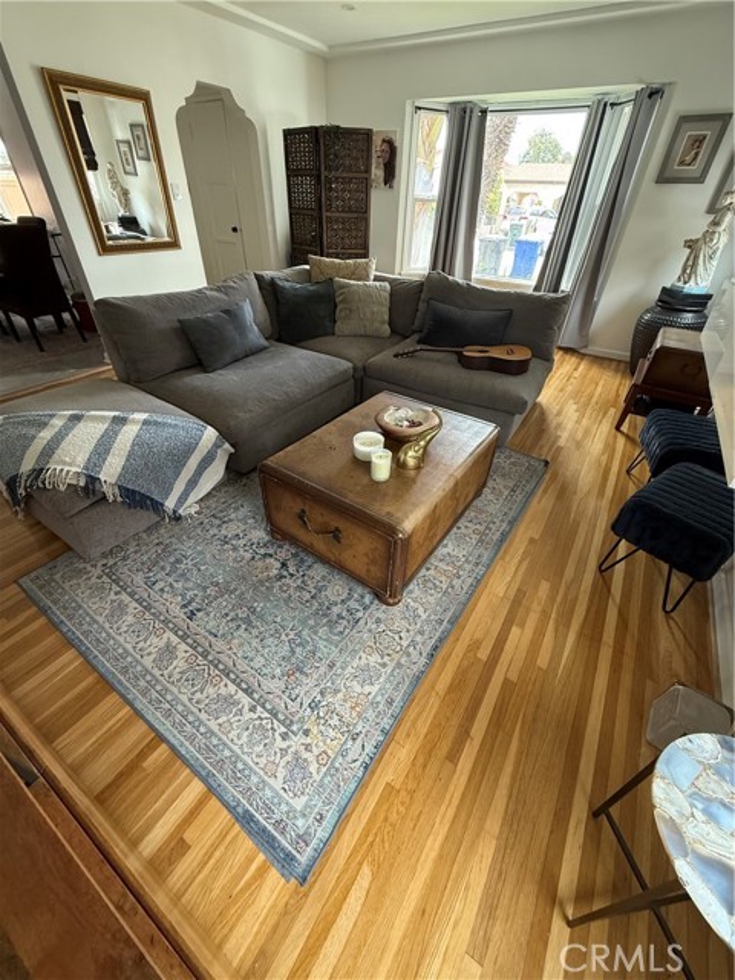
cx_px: 368
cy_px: 490
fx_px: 396
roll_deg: -2.1
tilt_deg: -37.0
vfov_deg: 102.1
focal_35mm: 14
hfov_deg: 85.7
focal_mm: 2.22
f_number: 2.2
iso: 320
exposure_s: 1/87
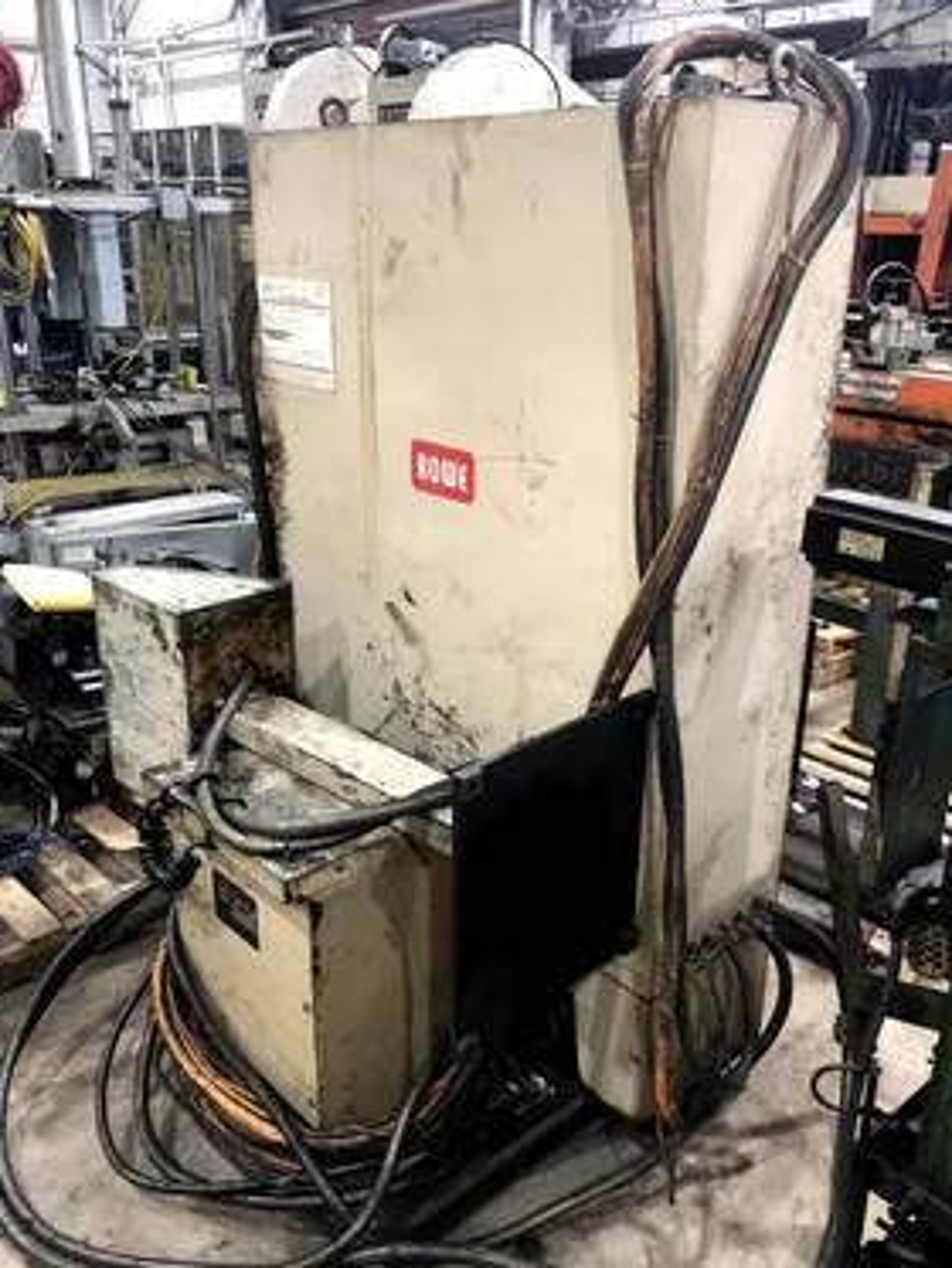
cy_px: 670
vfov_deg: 59.9
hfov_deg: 46.8
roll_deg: -1.3
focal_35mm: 30
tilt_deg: -20.6
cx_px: 486
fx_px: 1099
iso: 40
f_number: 1.8
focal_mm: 4
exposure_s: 1/20
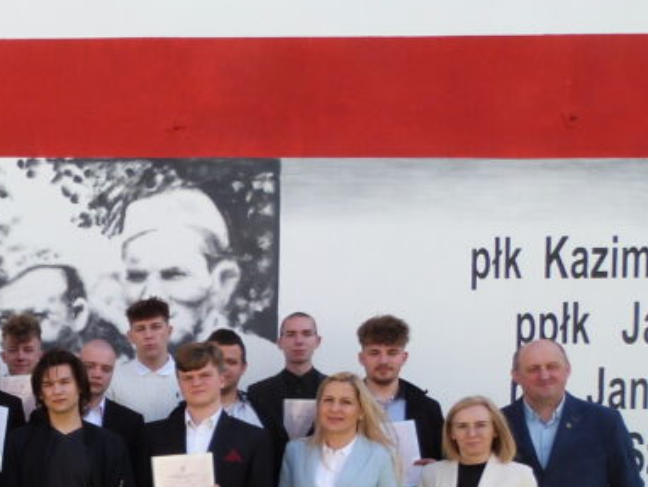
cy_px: 484
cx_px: -215
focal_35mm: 67
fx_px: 1255
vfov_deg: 21.2
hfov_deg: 24.8
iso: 100
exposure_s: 1/250
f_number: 4
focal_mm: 4.5
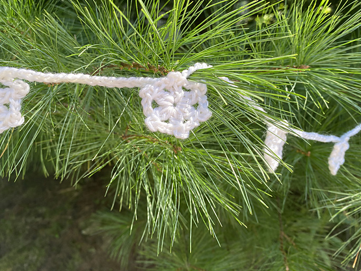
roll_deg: +3.7
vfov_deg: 46.7
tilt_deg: -18.5
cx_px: 199
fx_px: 313
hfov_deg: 59.8
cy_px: 120
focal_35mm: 30
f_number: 1.8
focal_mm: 4.25
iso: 32
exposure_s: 1/250
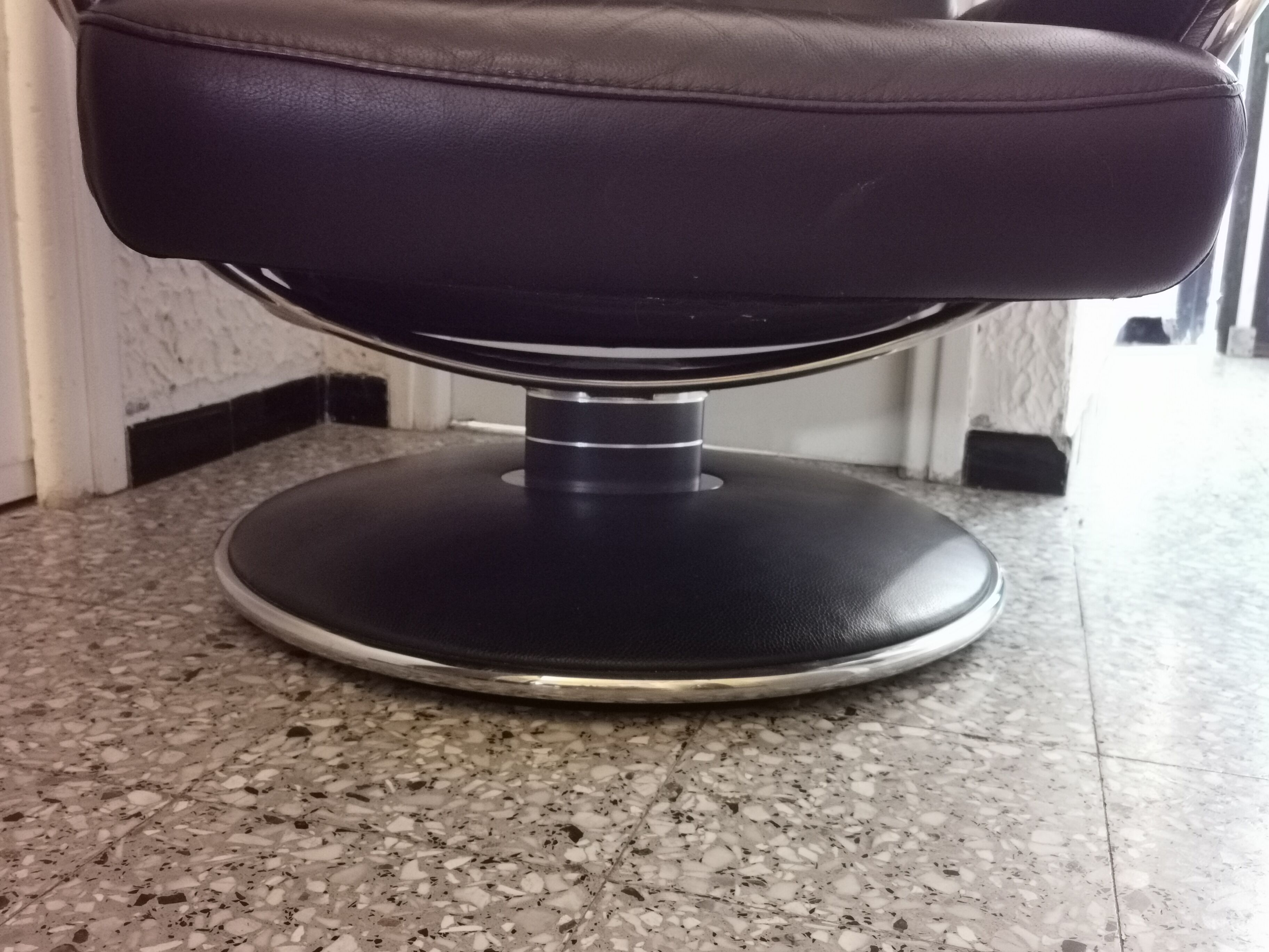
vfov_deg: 40.7
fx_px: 1283
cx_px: 634
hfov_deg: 52.6
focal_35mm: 35
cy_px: 476
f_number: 1.6
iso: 800
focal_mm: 5.56
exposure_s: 1/30
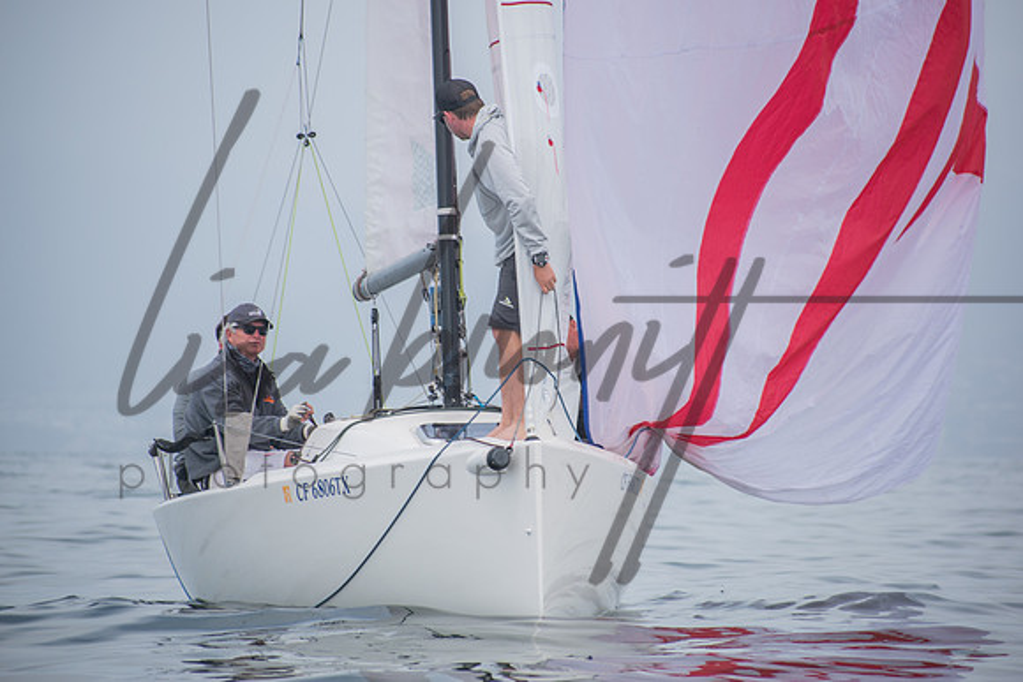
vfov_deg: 5.0
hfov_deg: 7.4
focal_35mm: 278
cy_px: 341
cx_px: 512
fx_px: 7887
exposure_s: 1/400
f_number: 5.3
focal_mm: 185
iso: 100
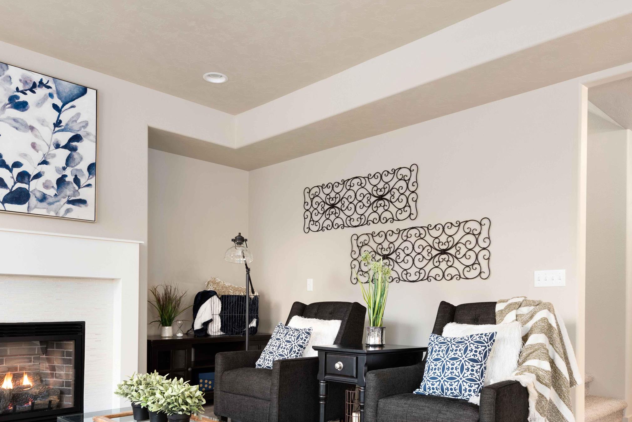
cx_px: 331
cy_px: 299
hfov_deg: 63.6
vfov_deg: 44.0
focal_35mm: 29
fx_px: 509
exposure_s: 1.3
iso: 320
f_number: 8
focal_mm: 19
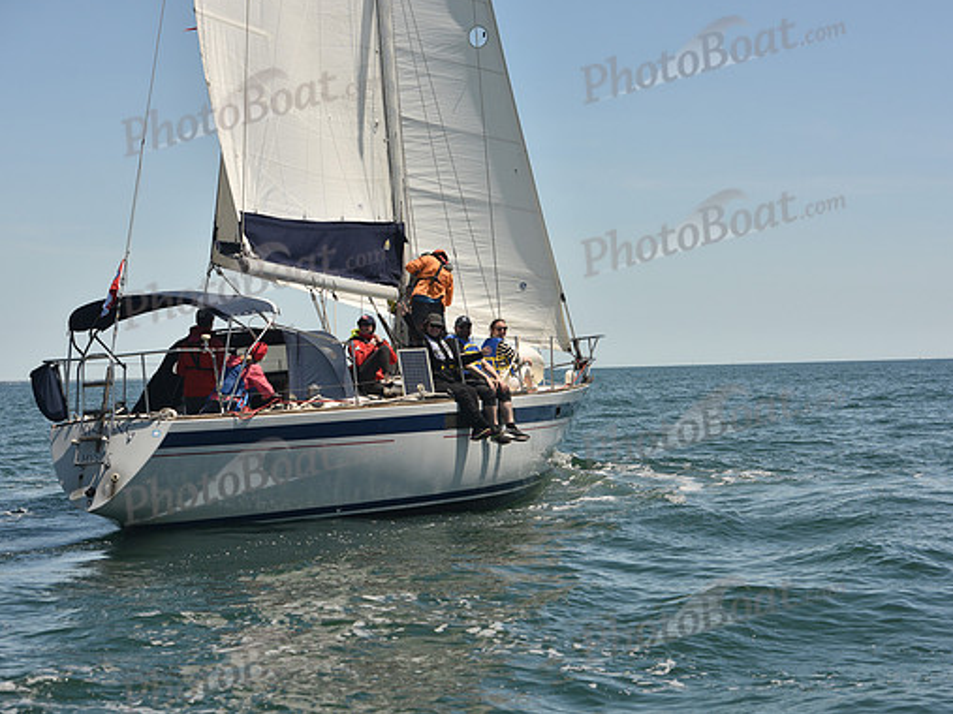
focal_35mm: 77
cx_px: 485
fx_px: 2119
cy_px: 352
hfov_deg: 25.3
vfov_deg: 19.1
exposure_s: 1/800
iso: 250
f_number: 6.3
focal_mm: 70
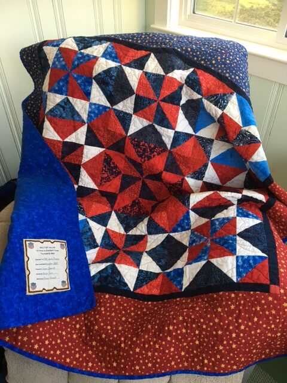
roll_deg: +2.3
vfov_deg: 61.7
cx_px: 144
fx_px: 321
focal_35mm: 29
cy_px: 192
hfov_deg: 48.2
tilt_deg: -42.1
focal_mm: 4.15
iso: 64
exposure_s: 1/30
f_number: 2.2
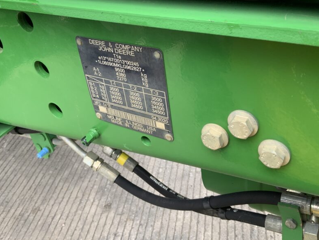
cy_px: 88
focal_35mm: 38
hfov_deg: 49.0
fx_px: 350
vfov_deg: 37.5
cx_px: 156
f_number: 1.8
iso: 32
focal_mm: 3
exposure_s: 1/122
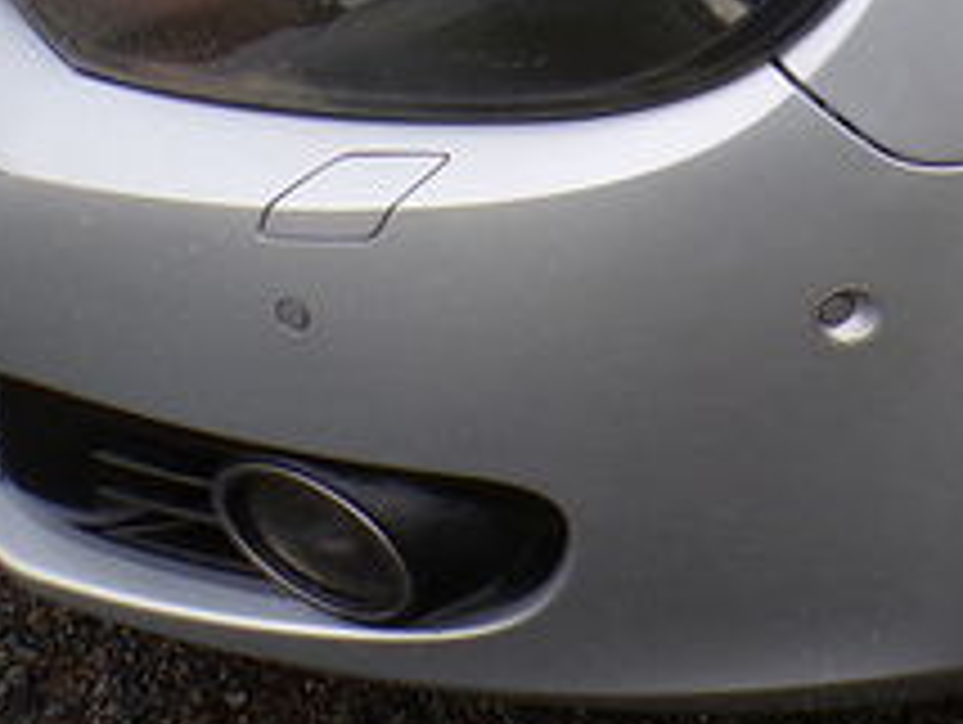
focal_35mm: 112
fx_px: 3119
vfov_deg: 12.6
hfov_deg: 15.5
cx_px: 1647
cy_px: -369
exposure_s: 1/140
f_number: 4.4
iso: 100
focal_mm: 4.3
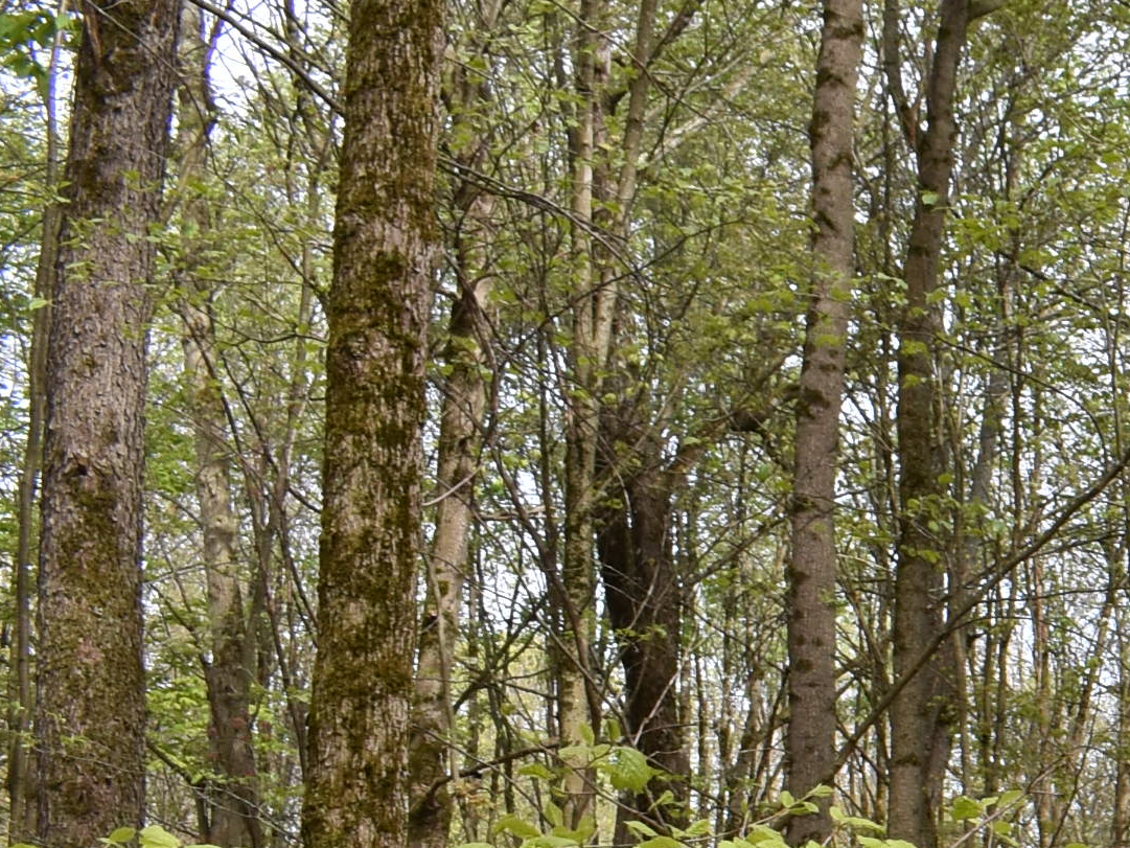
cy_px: 916
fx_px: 3526
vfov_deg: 13.5
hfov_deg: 15.3
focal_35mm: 108
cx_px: 2119
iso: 400
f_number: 8
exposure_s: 1/250
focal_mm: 18
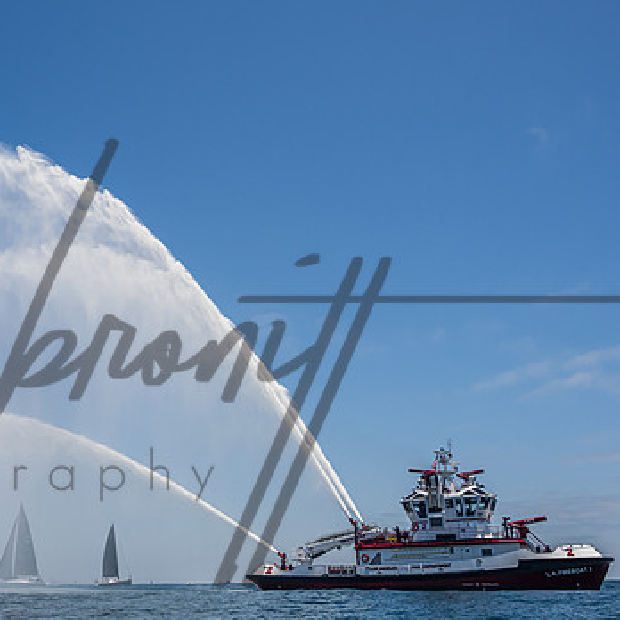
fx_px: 871
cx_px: 174
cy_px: 359
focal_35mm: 43
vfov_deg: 39.1
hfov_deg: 38.4
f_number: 8
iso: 320
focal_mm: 28
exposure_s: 1/1600
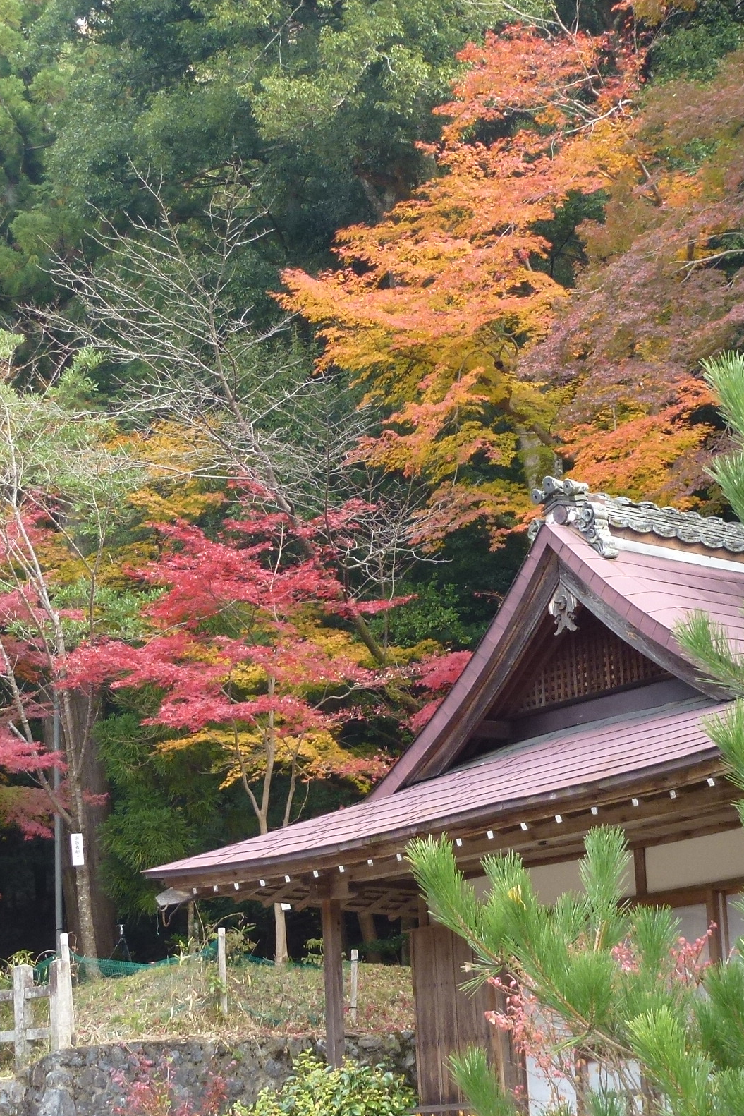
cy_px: 674
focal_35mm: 69
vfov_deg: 29.2
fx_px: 2138
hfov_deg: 19.7
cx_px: 255
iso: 125
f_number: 3.9
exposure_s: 1/80
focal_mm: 7.4
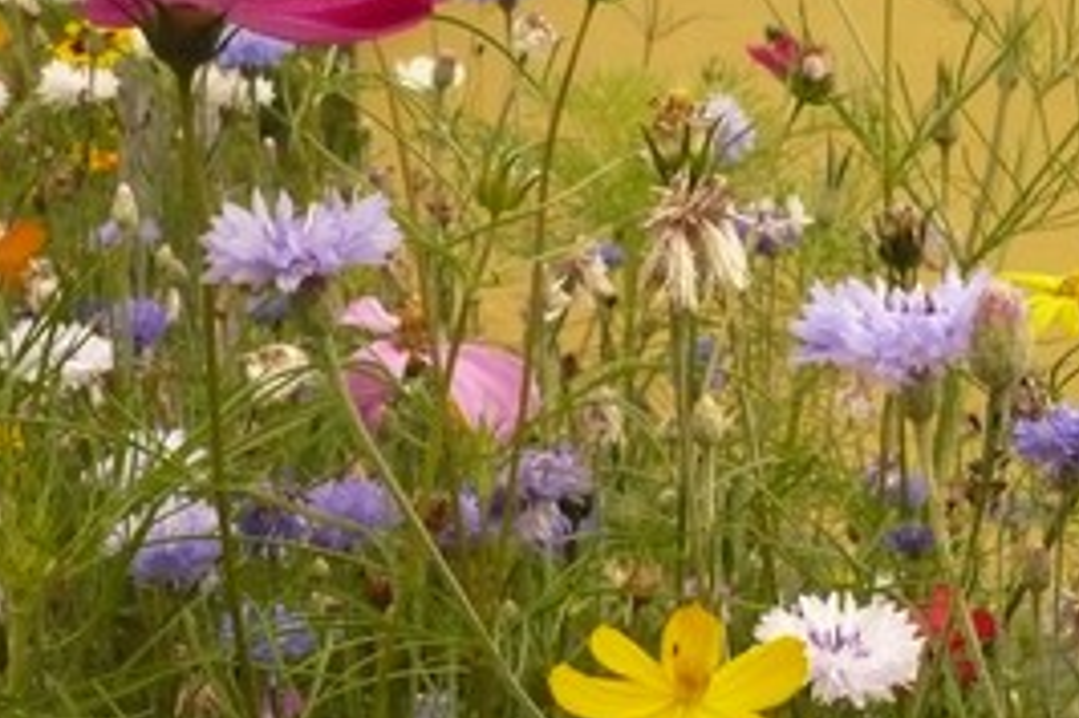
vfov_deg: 25.9
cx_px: 730
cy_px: 266
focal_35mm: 52
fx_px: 1558
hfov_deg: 37.7
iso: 800
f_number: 8
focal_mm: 5.8
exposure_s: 1/1300
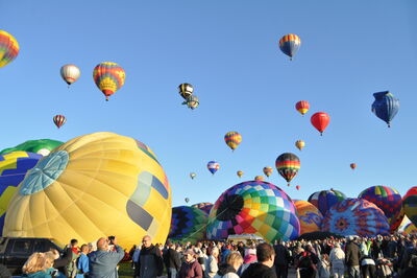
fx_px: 312
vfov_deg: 47.9
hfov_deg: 67.4
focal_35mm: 27
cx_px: 208
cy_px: 139
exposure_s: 1/800
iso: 800
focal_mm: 18
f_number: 7.1
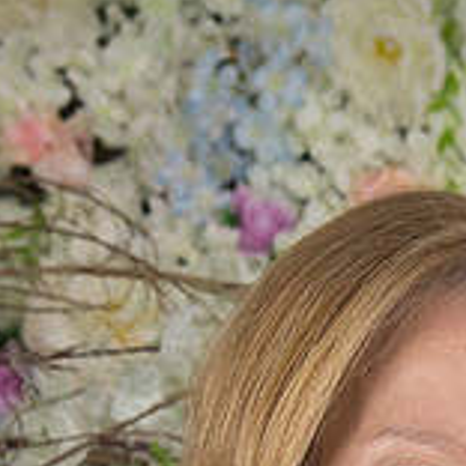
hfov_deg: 8.9
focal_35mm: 194
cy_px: 669
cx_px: 594
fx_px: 2955
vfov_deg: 8.8
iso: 1250
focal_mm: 52
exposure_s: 1/160
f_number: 5.6
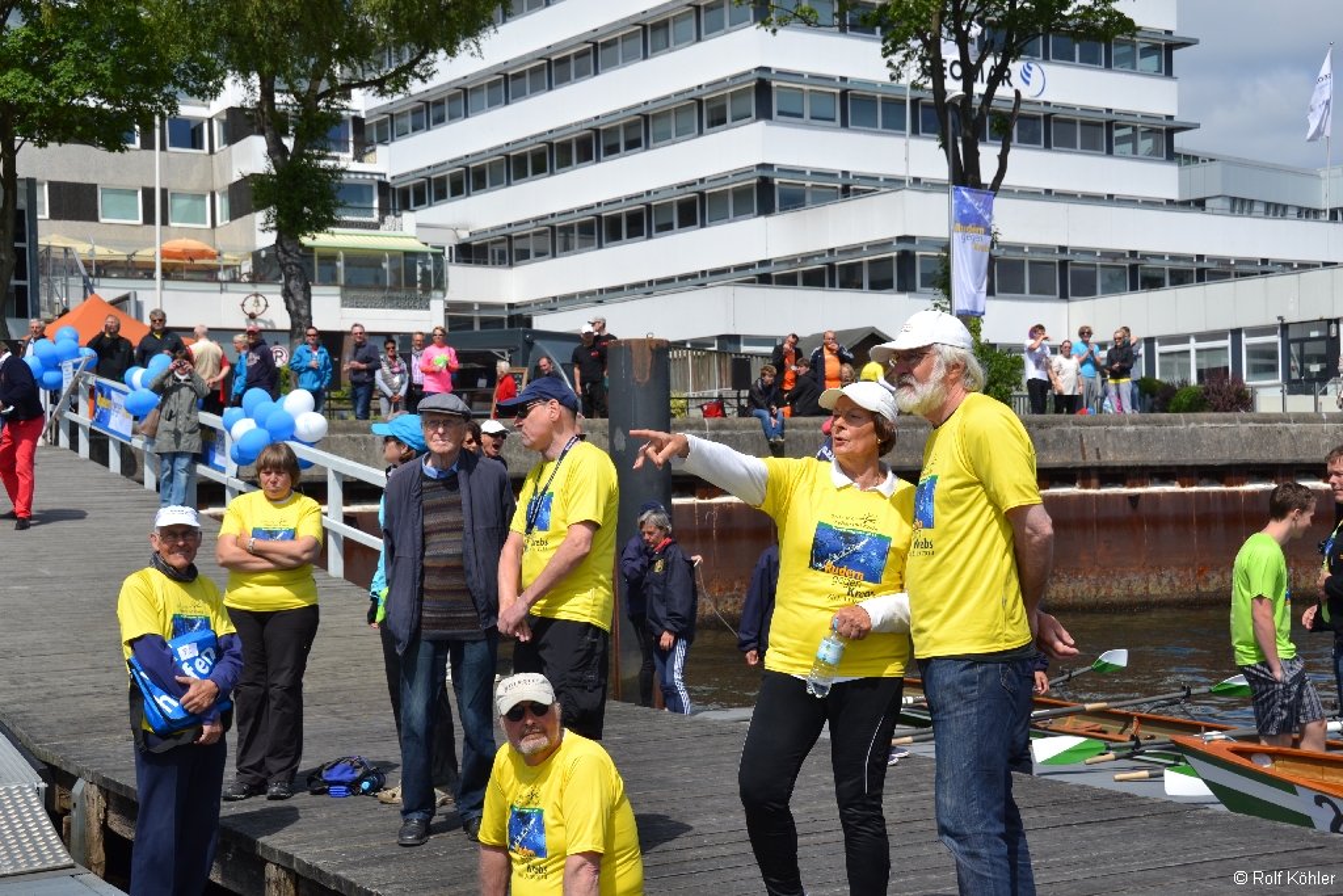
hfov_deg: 37.8
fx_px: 1959
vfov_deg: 25.8
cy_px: 448
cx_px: 672
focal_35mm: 52
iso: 100
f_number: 9
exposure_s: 1/320
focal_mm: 35
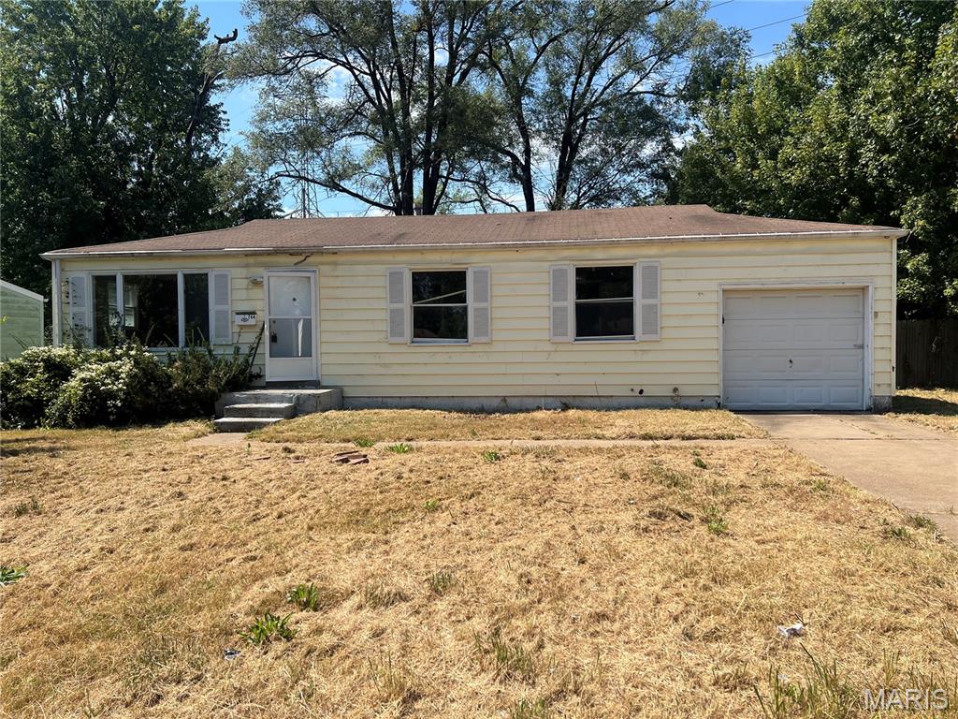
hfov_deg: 67.3
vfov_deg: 53.1
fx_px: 720
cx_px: 479
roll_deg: +0.7
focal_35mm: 26
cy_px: 360
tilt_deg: -2.0
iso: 50
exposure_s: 1/3831
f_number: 1.5
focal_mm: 5.7
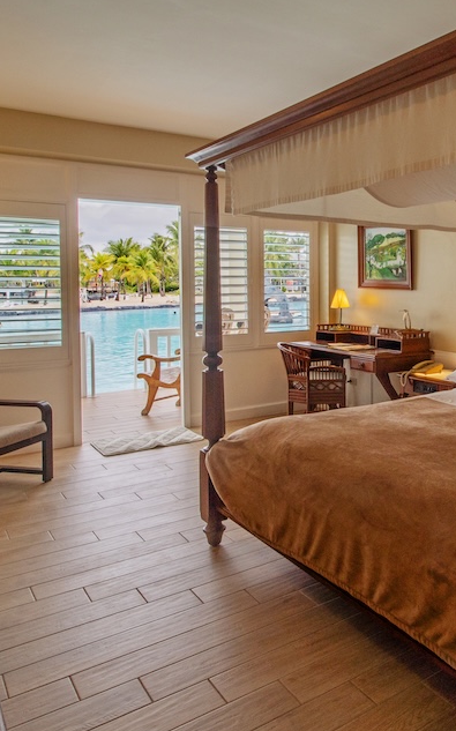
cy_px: 371
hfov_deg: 41.3
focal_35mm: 29
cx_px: 365
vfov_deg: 64.7
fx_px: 577
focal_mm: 12
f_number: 16
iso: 100
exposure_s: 1/8
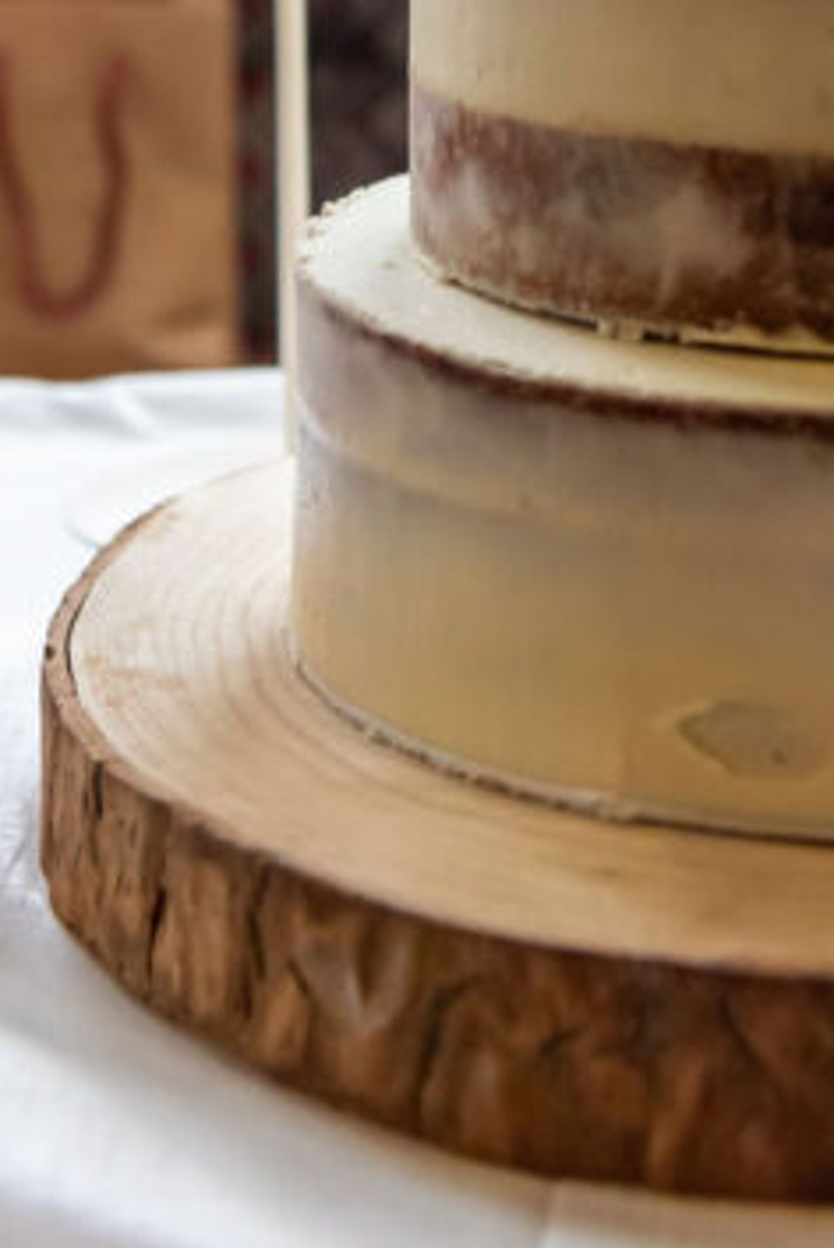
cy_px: -368
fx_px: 4023
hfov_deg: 11.7
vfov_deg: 16.7
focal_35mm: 116
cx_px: 866
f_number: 3.5
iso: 3200
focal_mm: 40
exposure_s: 1/400
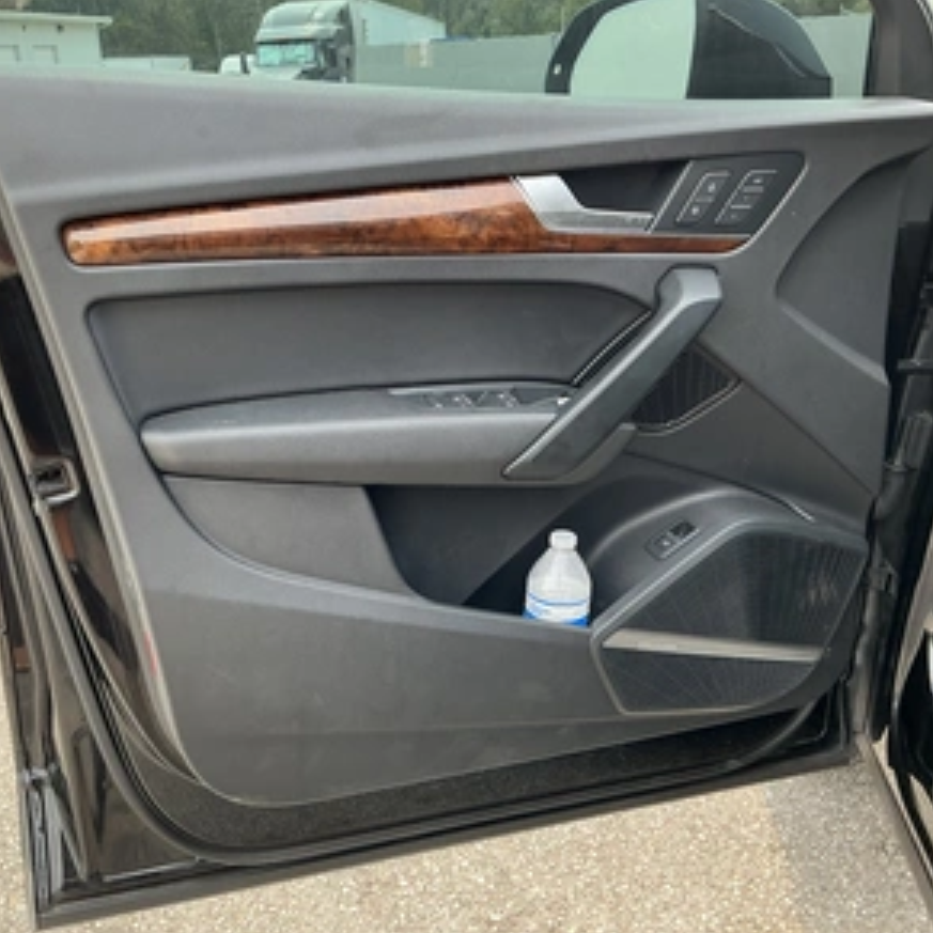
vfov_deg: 48.4
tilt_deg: -19.2
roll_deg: +3.0
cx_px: 446
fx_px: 1037
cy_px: 478
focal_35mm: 34
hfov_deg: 48.4
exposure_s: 1/172
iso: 32
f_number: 1.8
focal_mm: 3
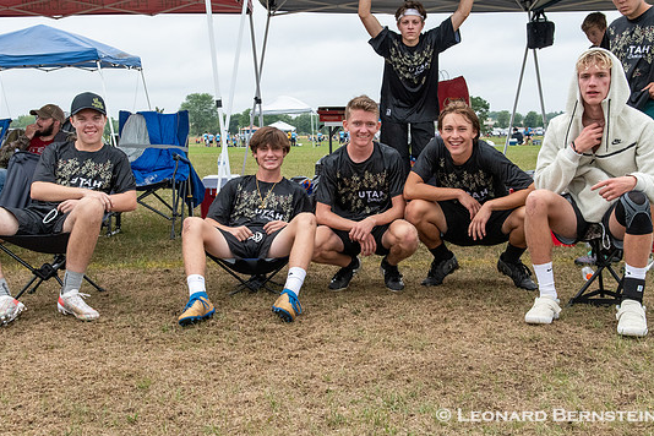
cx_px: 320
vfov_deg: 28.1
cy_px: 206
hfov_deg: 41.1
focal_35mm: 48
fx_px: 872
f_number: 7.1
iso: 1600
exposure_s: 1/800
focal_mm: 28
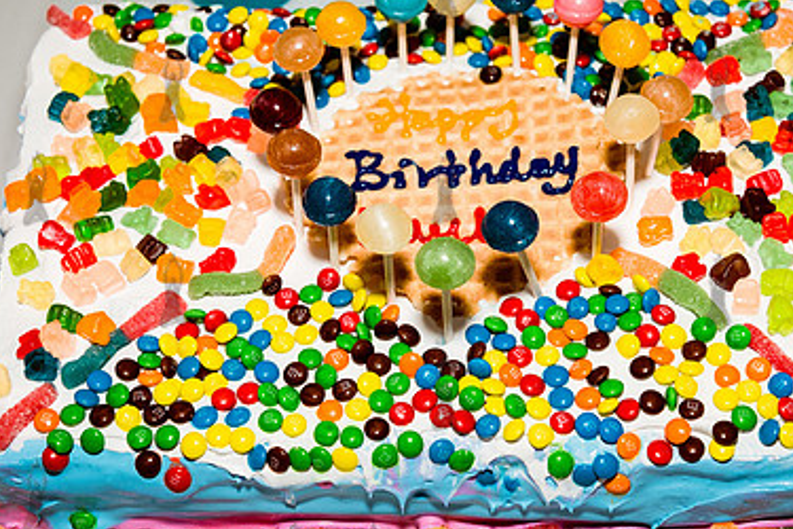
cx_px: 444
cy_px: 187
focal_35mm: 85
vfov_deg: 16.0
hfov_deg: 23.9
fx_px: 1872
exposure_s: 1/640
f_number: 5.6
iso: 1600
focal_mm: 55
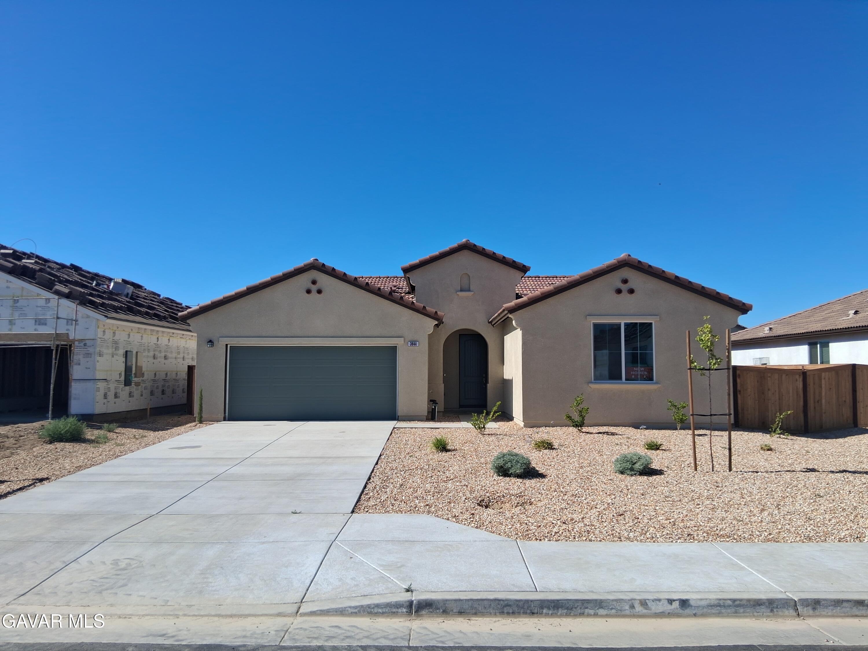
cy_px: 326
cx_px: 434
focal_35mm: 26
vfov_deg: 53.1
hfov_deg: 67.3
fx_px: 652
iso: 25
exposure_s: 1/693
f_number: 1.8
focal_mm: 3.98
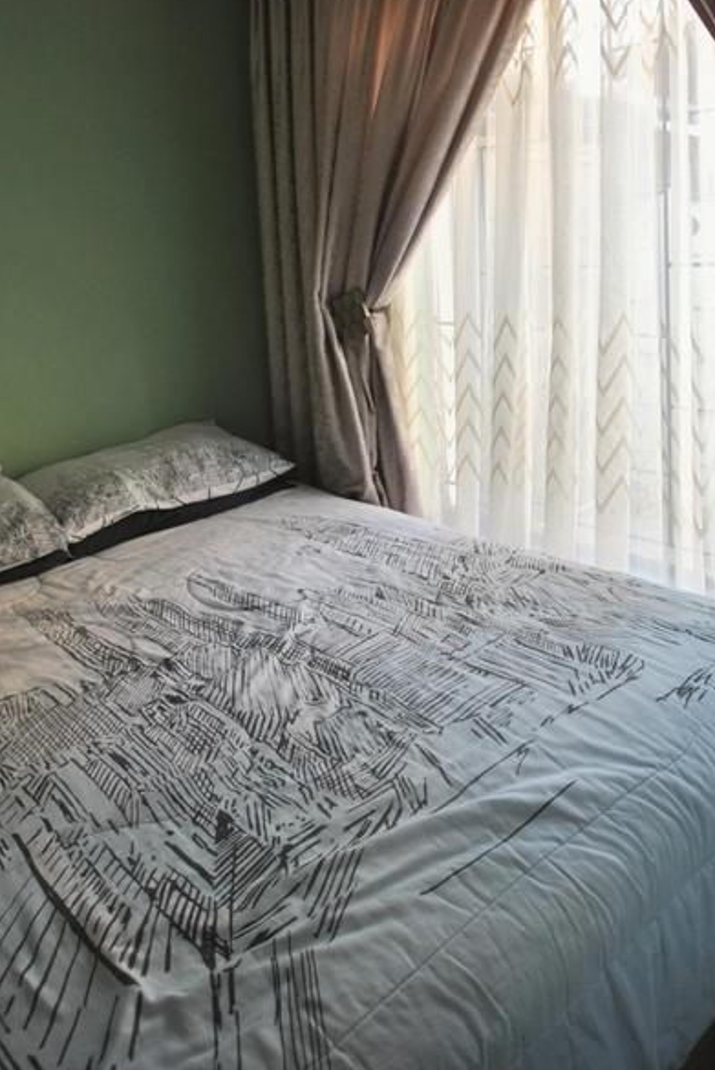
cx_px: 487
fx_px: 793
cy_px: 368
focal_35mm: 27
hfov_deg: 47.6
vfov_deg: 66.4
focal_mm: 13
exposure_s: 1/40
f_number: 3.8
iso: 200
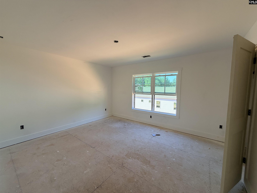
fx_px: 104
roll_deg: +0.4
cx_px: 128
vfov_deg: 85.7
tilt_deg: -5.8
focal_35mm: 14
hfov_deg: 102.1
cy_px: 96
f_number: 2.2
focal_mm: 2.22
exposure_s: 1/121
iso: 80
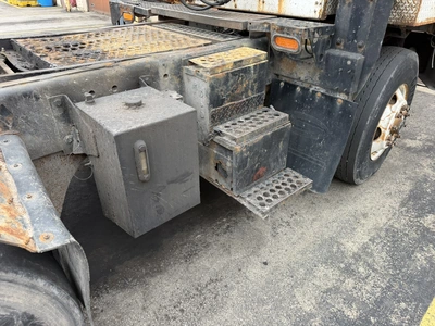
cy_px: 163
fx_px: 302
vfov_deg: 56.8
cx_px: 218
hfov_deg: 71.6
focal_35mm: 24
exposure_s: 1/210
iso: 80
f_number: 1.78
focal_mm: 6.76
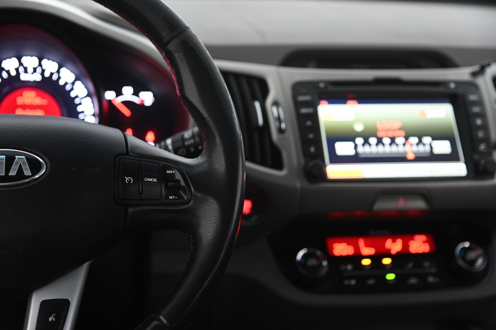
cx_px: 248
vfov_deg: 24.6
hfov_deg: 36.3
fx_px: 757
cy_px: 165
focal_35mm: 55
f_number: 4
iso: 1000
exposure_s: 1/10
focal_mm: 55
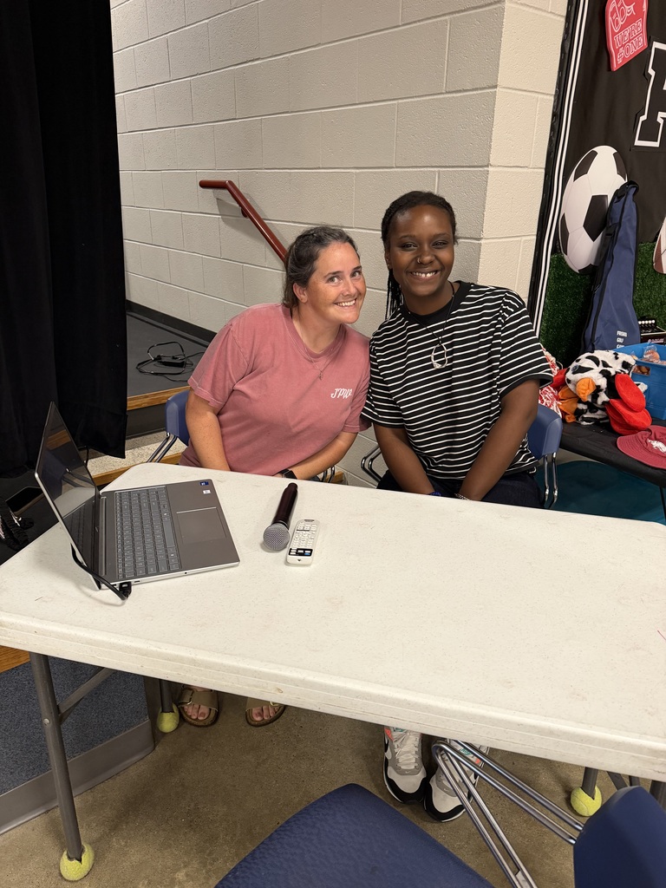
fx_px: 616
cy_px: 444
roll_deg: -0.9
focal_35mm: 24
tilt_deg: -23.1
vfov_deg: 71.6
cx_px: 333
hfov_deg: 56.8
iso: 320
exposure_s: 1/60
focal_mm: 6.76
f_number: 1.78
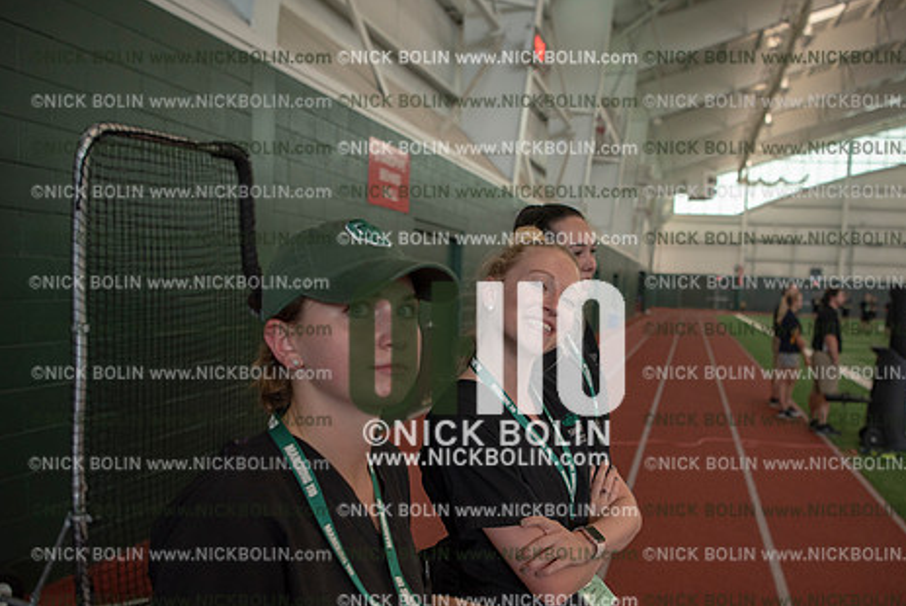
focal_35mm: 30
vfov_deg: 43.4
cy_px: 374
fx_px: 755
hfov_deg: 61.8
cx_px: 486
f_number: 2.8
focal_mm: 24
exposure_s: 1/320
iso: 640
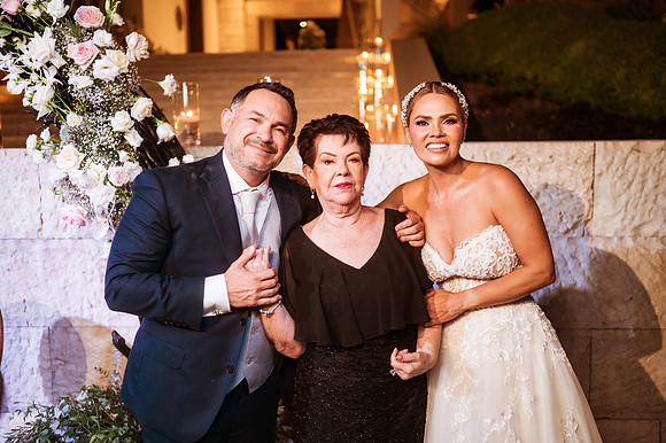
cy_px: 222
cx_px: 333
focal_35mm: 35
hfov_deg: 54.5
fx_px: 647
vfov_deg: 37.8
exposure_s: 1/160
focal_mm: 35
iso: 1250
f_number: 1.8
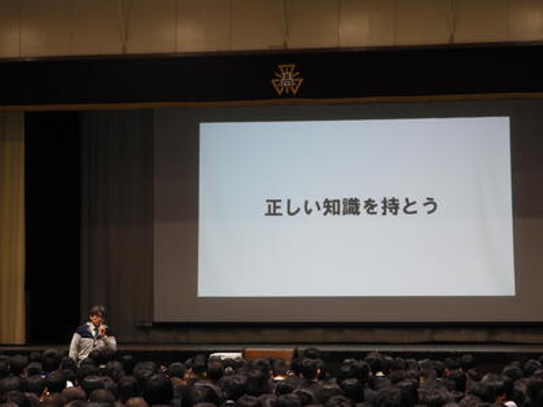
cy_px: 204
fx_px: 2118
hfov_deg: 14.6
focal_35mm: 135
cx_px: 272
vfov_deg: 11.0
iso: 400
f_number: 5
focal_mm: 24.2
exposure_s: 1/25
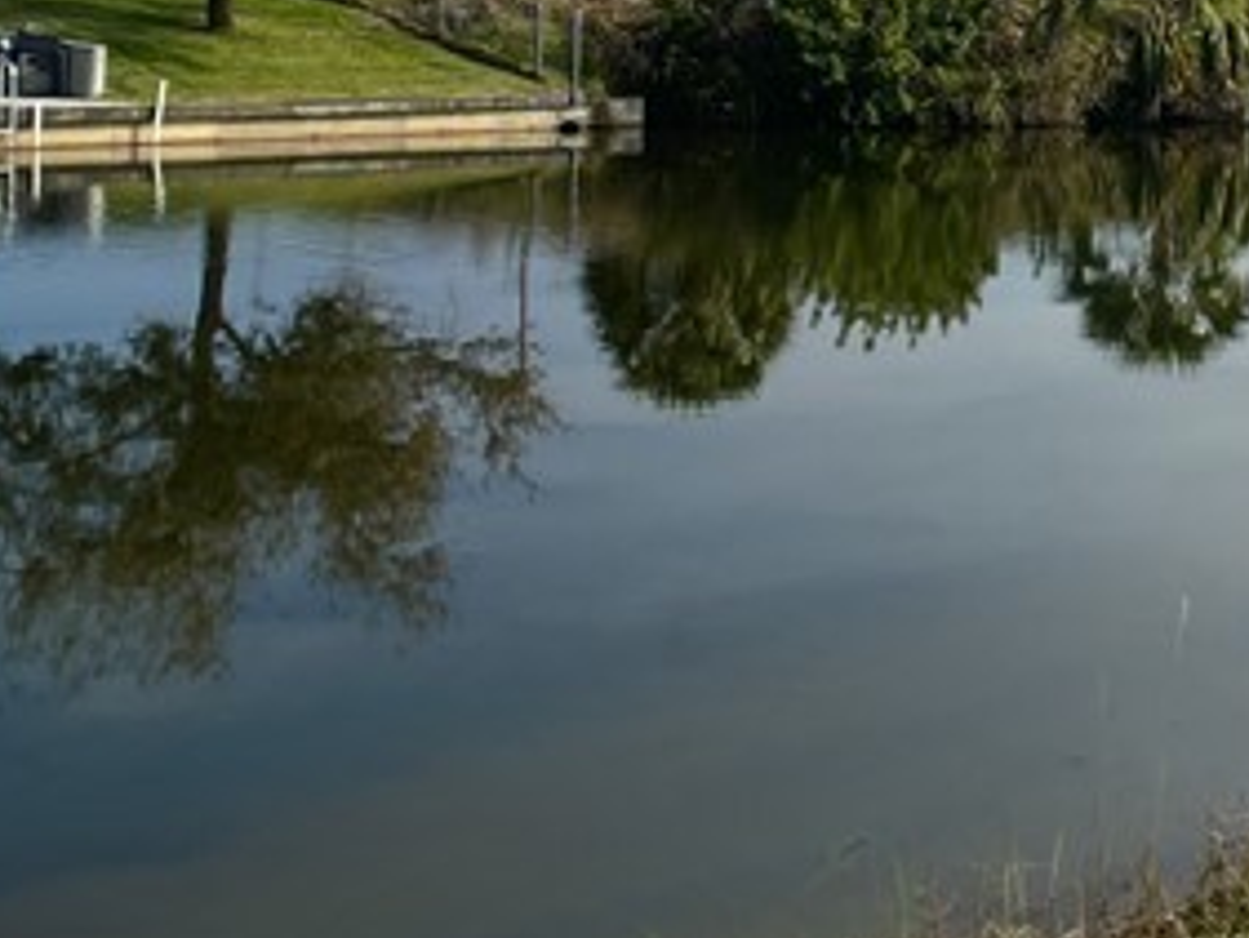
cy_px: 44
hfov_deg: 20.3
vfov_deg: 16.0
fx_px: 3285
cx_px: 1445
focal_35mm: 91
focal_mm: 5.1
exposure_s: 1/5000
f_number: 1.6
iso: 32
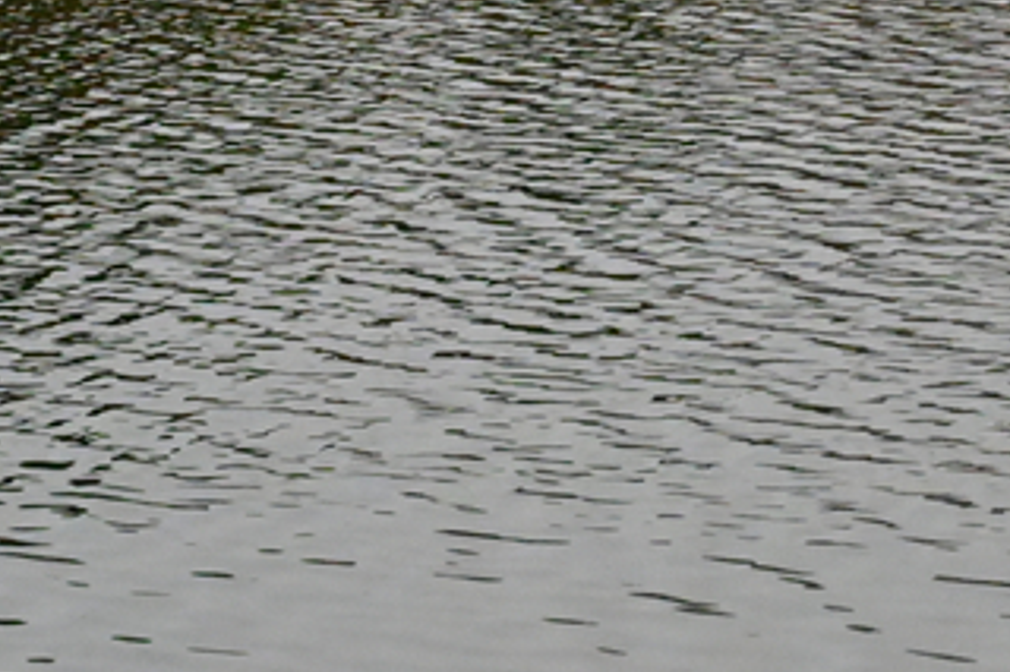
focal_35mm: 169
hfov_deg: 11.9
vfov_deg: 8.0
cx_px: 1158
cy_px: -170
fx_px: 4739
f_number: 8
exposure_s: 1/8000
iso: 9000
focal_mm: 45
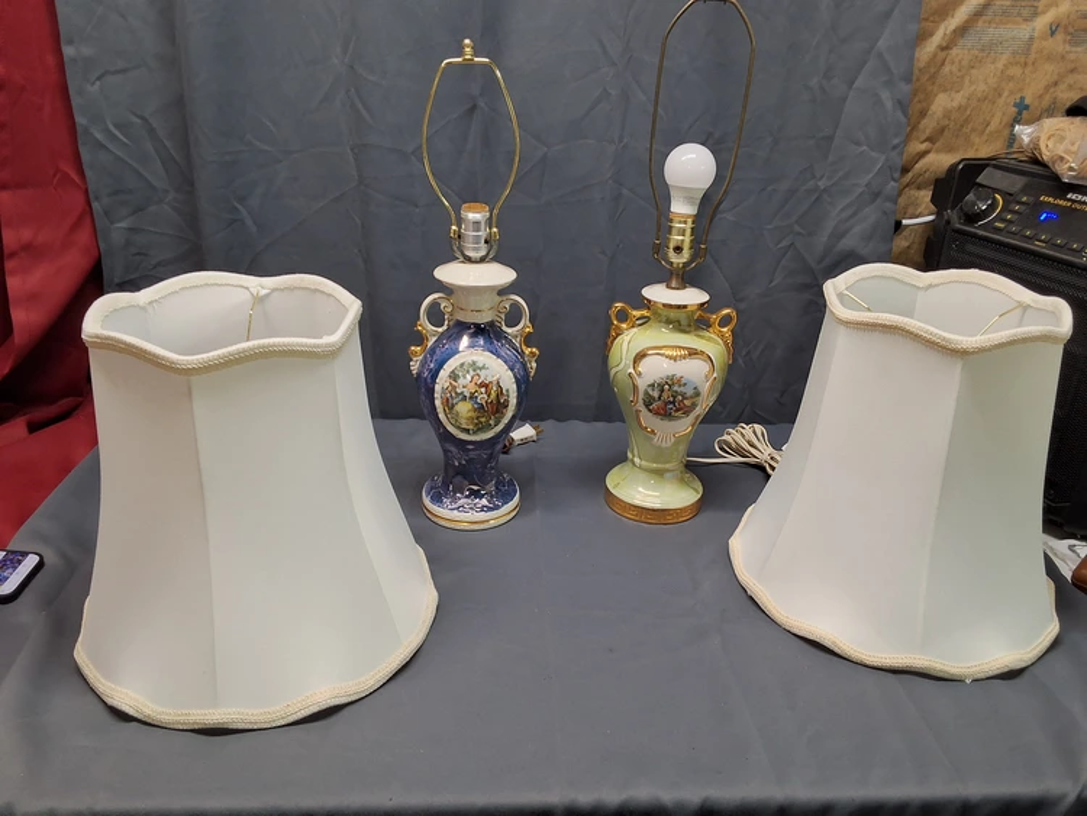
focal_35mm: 28
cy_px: 408
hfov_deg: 63.4
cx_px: 544
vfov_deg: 49.8
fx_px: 880
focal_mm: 2.91
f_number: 1.9
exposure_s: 1/40
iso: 160
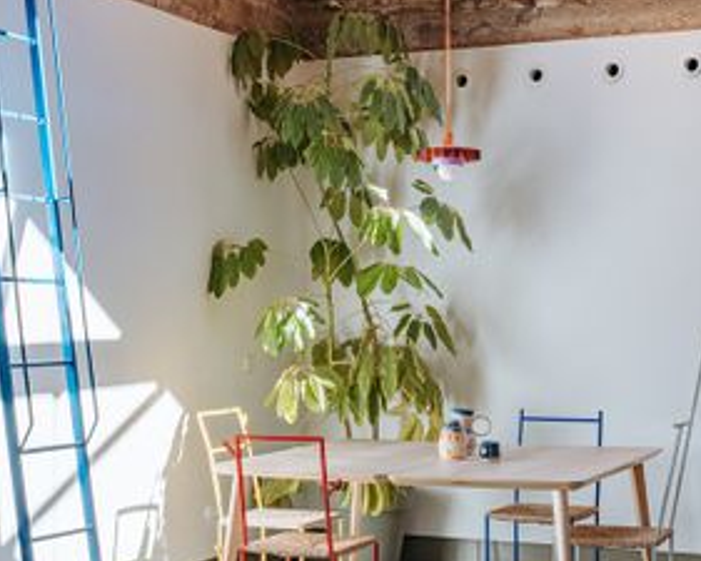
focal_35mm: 72
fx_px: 1494
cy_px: 247
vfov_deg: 21.3
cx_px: 350
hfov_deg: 26.4
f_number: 8
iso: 100
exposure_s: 1/200
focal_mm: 50
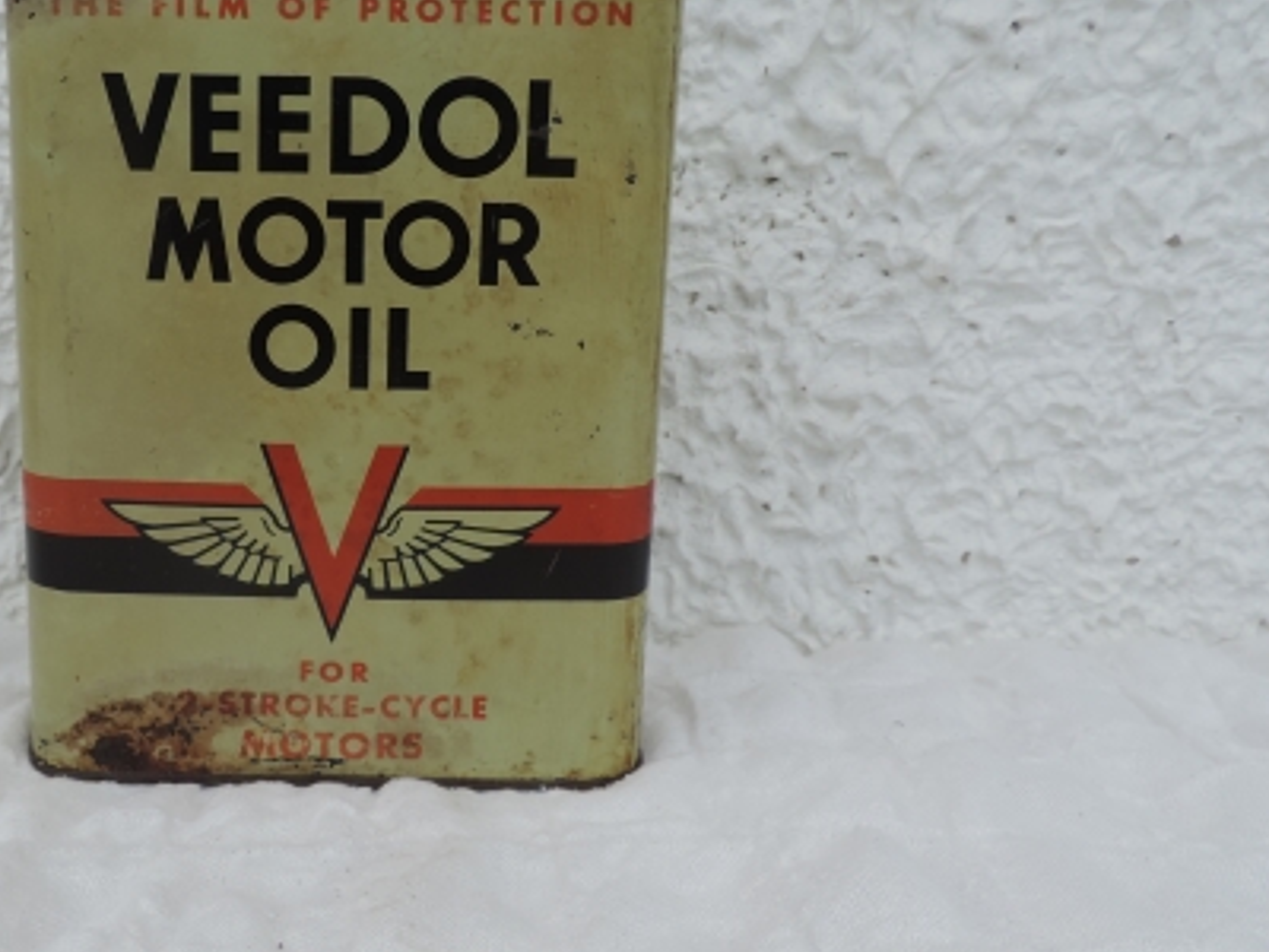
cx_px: 371
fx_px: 1320
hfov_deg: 49.9
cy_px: 406
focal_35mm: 36
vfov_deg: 39.6
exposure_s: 1/500
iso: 80
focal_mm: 4.3
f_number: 3
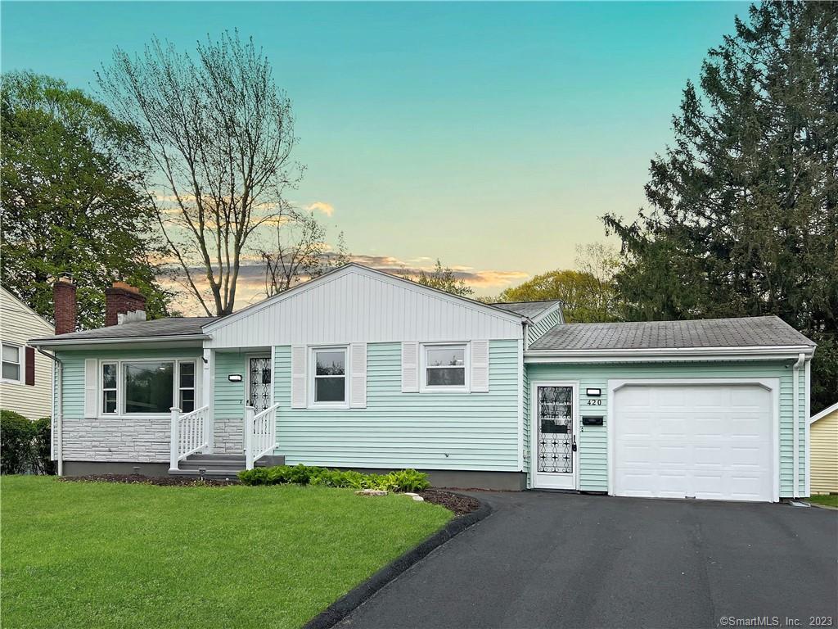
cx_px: 419
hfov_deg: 67.3
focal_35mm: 26
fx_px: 629
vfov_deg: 53.1
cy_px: 314
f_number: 1.5
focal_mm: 5.7
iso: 50
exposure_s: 1/4630
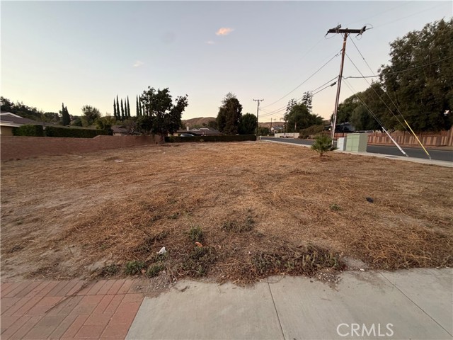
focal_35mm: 14
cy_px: 170
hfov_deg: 102.1
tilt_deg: -4.6
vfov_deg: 85.7
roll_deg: -2.6
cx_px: 226
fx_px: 183
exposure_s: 1/121
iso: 160
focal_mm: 2.22
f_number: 2.2
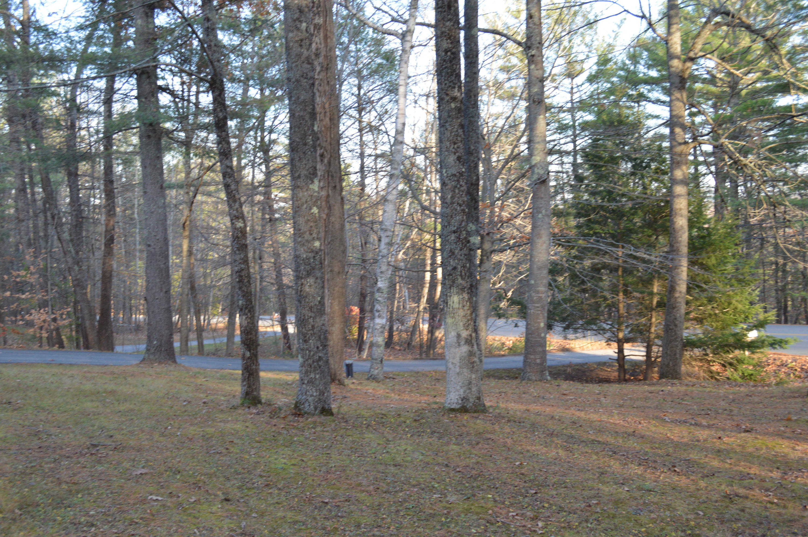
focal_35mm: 36
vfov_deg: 36.8
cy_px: 268
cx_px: 404
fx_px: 807
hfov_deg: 53.2
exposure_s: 1/125
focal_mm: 24
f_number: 5.6
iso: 400
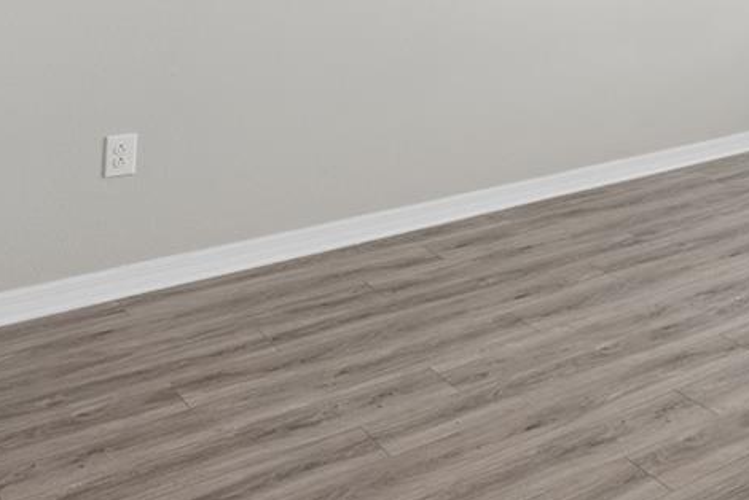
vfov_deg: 23.5
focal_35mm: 51
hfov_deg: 33.6
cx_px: 833
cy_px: -145
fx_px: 1062
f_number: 8
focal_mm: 10
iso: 160
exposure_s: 1/10
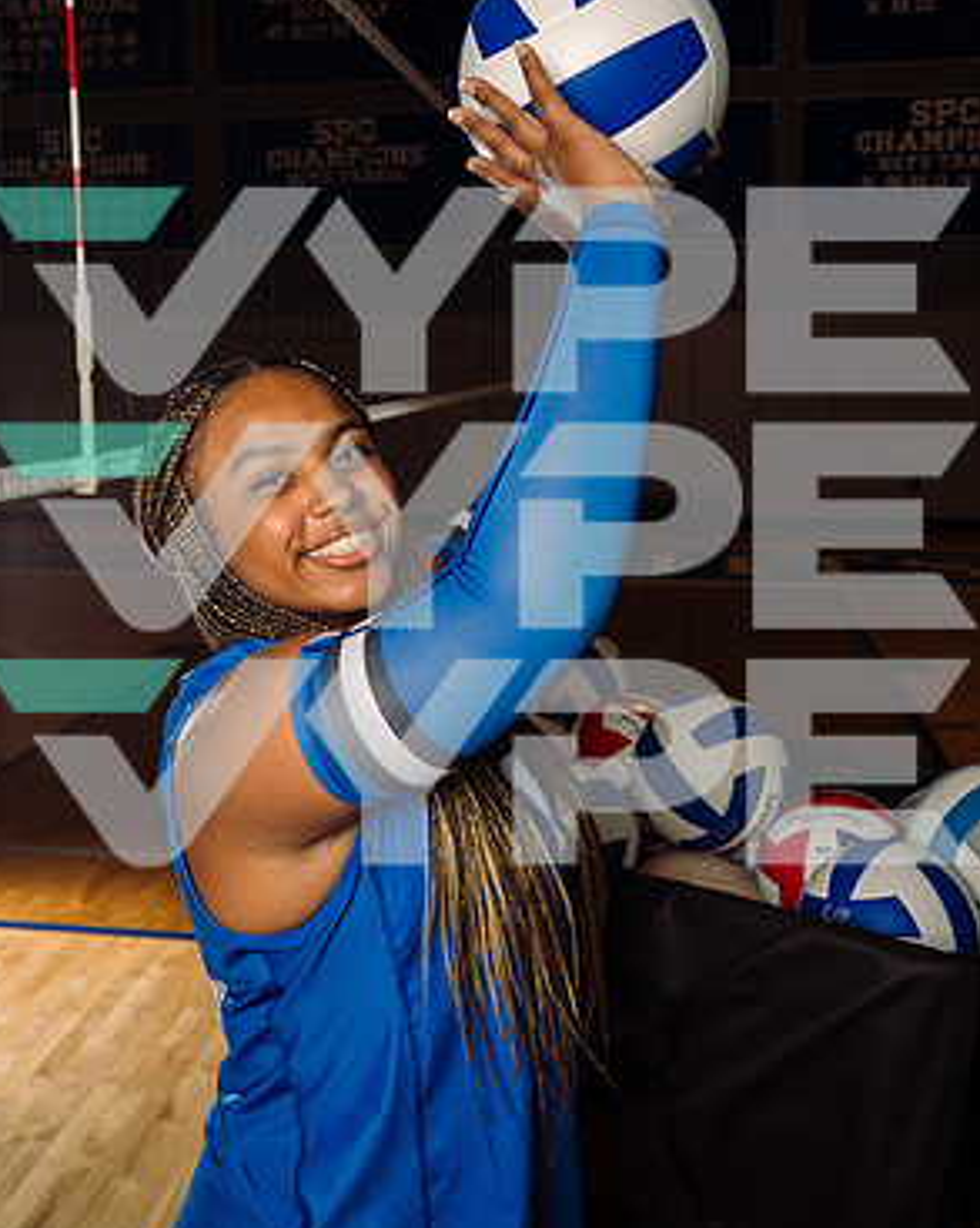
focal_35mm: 38
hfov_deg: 39.1
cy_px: 529
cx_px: 482
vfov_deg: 47.8
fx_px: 1379
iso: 200
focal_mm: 33
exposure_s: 1/200
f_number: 6.3
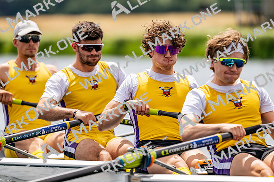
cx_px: 137
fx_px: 3043
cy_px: 91
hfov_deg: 5.2
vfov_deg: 3.4
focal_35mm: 400
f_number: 4.5
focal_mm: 400
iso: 220
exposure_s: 1/2500
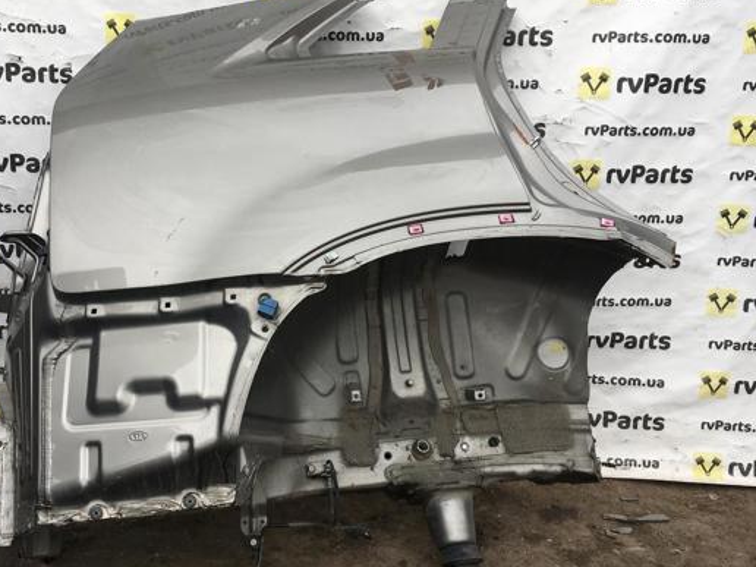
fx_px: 786
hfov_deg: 51.1
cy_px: 265
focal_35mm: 36
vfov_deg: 39.6
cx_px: 311
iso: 25
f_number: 2.2
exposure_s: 1/277
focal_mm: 4.15
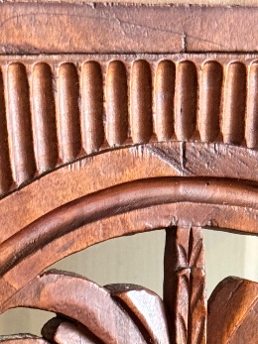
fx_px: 1651
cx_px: 157
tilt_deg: -16.4
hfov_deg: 8.9
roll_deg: -1.2
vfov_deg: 11.5
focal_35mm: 166
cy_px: 504
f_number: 1.78
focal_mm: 6.76
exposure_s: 1/33
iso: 250
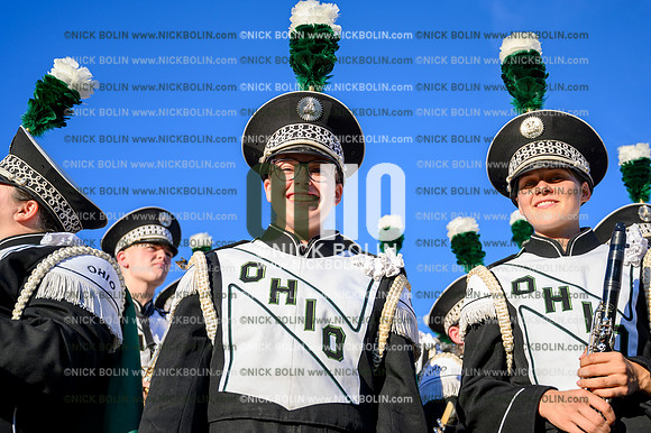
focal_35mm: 42
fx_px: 759
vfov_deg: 31.9
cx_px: 326
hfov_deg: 46.4
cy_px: 216
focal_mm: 42
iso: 125
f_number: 4
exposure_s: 1/640
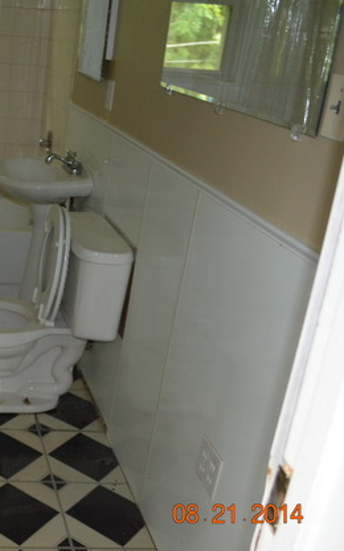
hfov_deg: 25.3
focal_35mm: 47
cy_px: 276
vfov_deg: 42.6
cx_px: -40
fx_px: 705
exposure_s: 1/60
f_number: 3.8
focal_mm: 20
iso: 1250
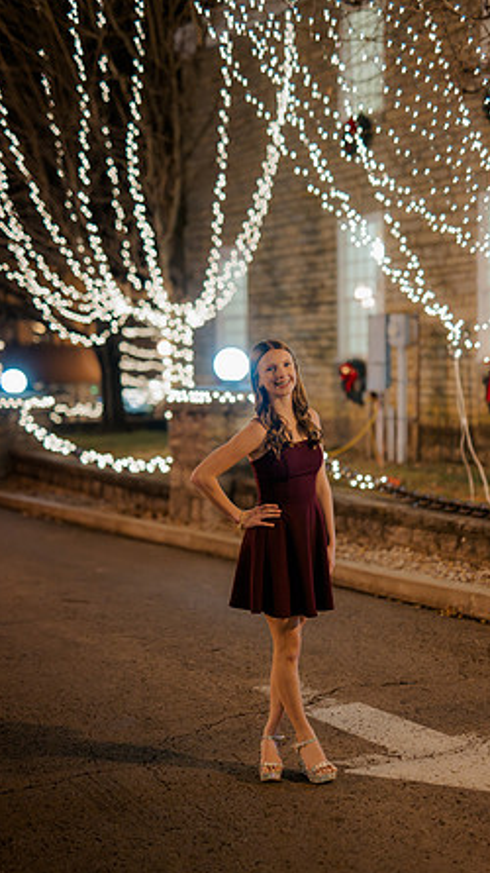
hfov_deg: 22.6
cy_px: 437
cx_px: 270
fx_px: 1225
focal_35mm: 53
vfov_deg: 39.2
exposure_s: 1/200
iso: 2500
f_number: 1.4
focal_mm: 50
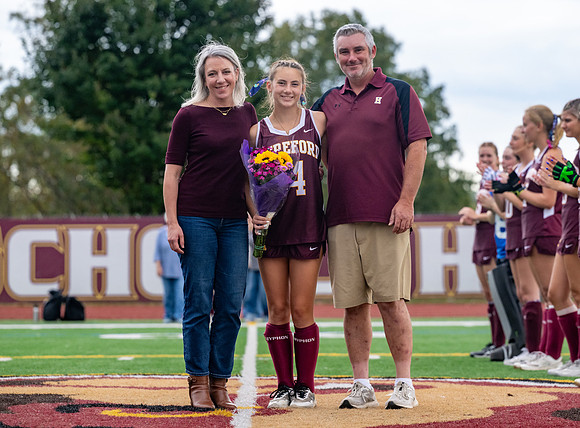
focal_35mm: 174
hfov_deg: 11.4
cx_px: 314
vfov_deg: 8.4
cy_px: 195
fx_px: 2906
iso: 1600
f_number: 4.5
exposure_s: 1/640
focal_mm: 145
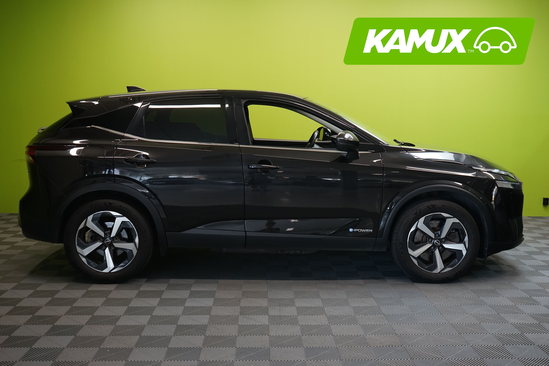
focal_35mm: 39
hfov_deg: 49.6
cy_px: 183
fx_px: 595
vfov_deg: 34.2
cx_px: 274
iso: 1250
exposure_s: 1/30
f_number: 6.3
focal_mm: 39
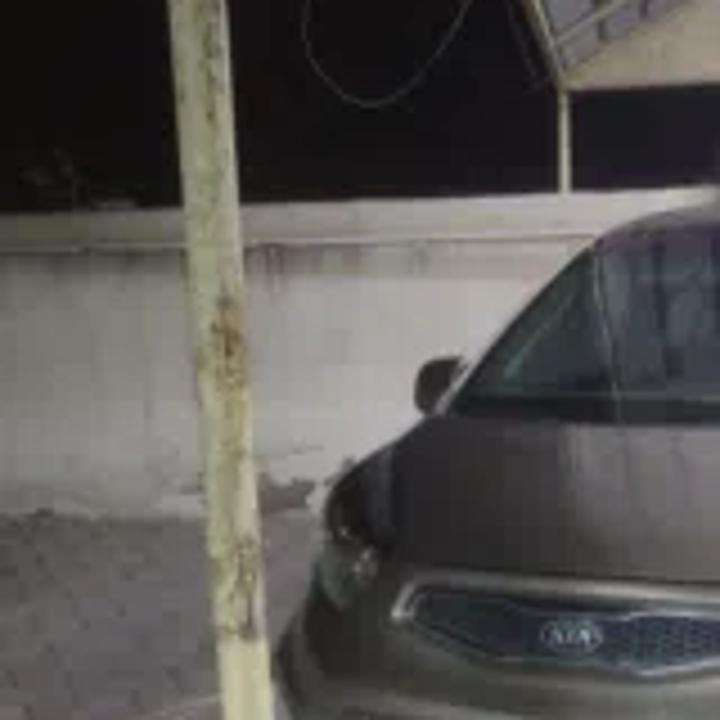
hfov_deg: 26.6
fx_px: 1506
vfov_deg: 24.8
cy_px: 814
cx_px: 513
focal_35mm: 64
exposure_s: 1/17.1
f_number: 1.8
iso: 1636
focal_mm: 4.75
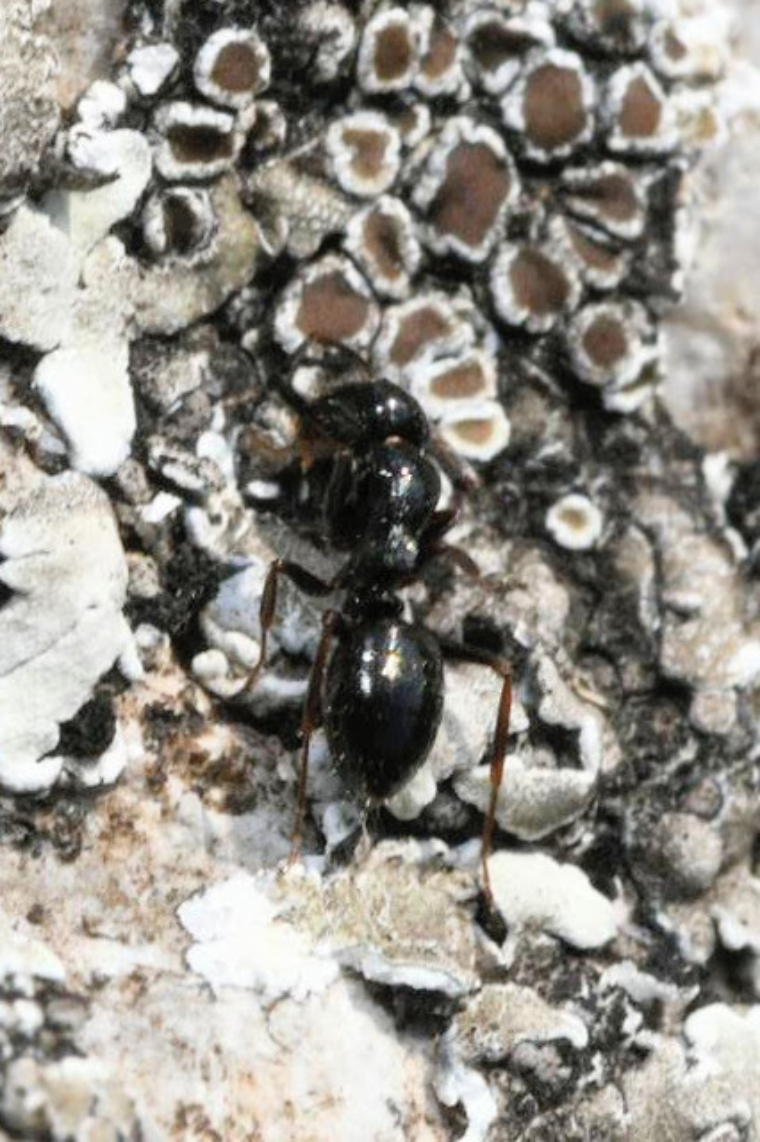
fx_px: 4993
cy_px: 571
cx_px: 380
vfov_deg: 13.0
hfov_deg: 8.7
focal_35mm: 158
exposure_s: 1/125
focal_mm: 105
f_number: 32
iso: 250
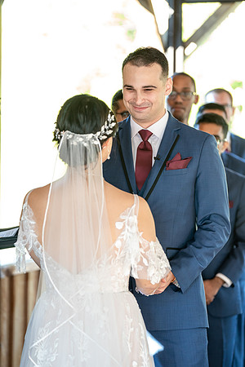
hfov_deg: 10.2
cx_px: 122
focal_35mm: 134
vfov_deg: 15.3
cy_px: 184
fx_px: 1368
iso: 2000
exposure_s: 1/200
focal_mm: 134
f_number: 4
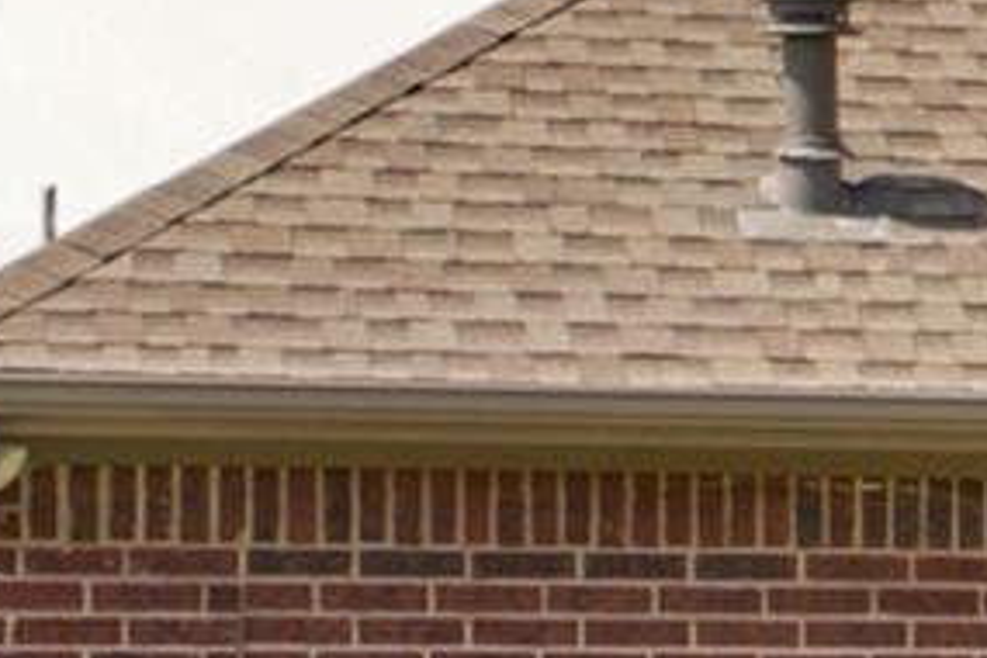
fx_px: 7100
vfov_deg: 5.3
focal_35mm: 259
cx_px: 2719
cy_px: 603
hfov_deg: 7.2
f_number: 10
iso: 80
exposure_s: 1/100
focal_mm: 24
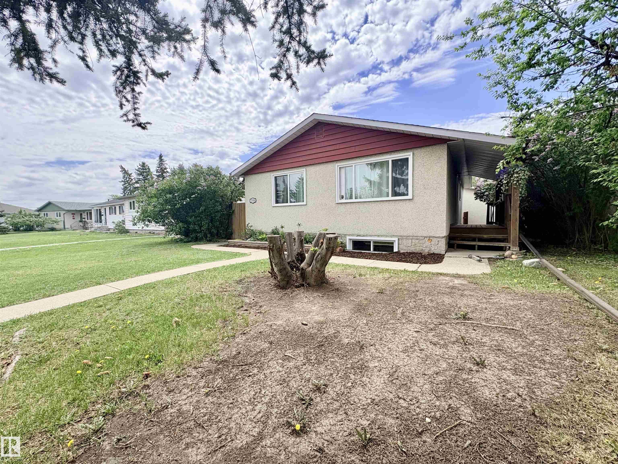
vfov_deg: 85.7
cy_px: 232
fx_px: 250
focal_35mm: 14
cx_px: 309
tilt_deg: -2.3
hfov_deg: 102.1
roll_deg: +1.7
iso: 64
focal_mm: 2.22
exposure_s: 1/1048
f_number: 2.2
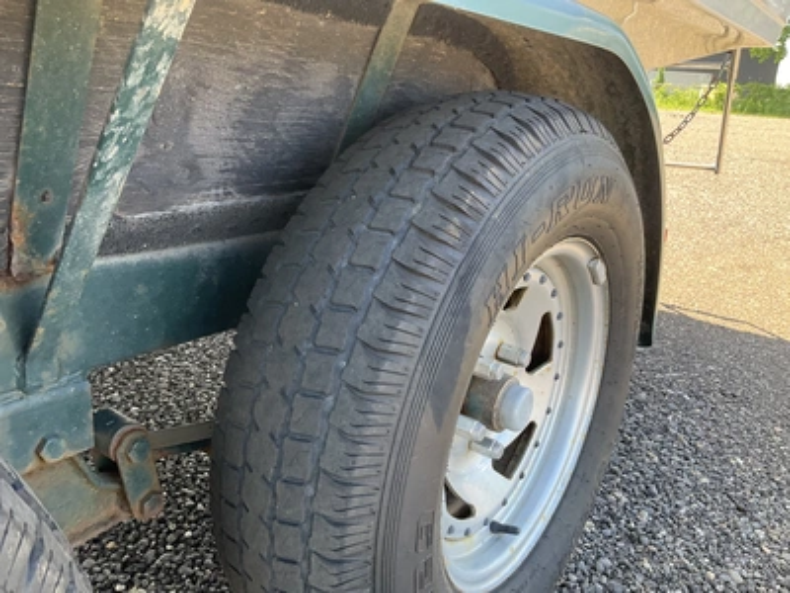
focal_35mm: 29
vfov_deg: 48.2
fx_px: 662
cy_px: 296
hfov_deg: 61.7
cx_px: 395
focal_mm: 3
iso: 40
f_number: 1.8
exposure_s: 1/122
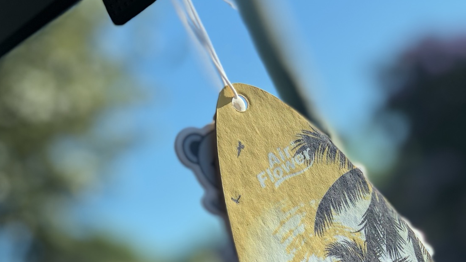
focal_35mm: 115
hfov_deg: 18.6
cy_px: 239
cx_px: 298
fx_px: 1421
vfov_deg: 10.5
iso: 20
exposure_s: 1/212
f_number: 2.8
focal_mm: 6.6
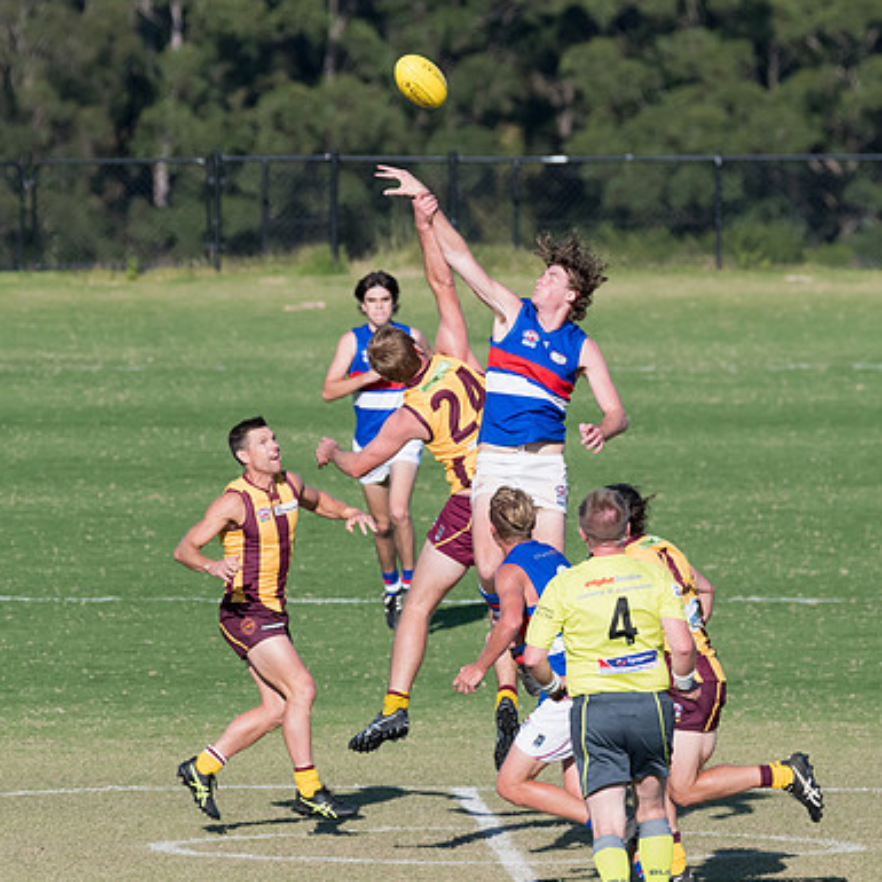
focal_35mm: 730
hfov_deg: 2.4
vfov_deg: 2.4
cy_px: 441
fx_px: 21044
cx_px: 531
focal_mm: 380
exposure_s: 1/2500
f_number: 8
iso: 800
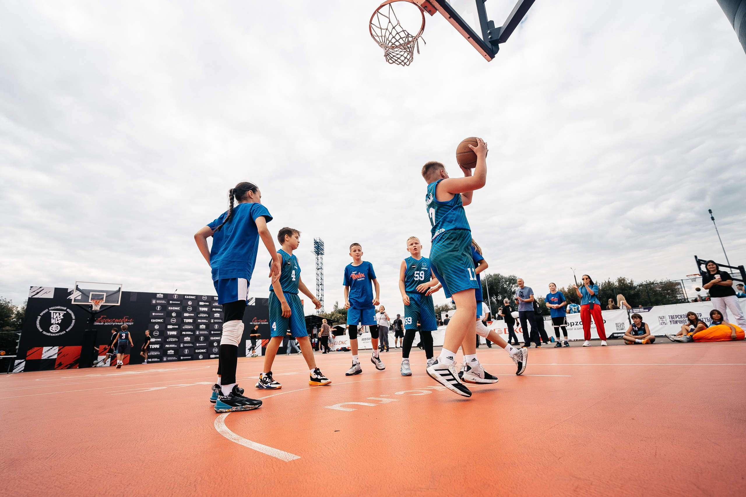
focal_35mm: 16
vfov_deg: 73.7
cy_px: 248
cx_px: 373
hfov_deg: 96.7
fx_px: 331
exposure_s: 1/2500
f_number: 3.2
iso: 320
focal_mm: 16
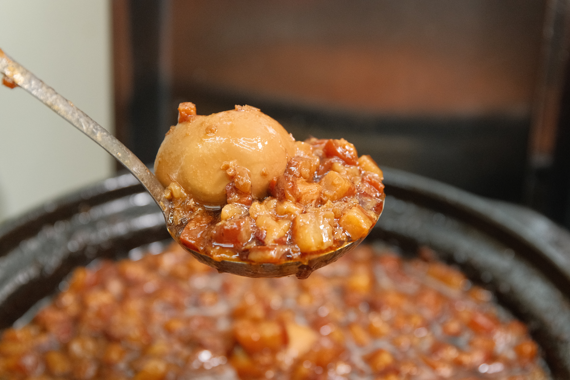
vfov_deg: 16.5
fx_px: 1314
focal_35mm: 83
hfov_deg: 24.5
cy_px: 190
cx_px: 285
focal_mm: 55
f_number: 3.5
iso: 1600
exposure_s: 1/125
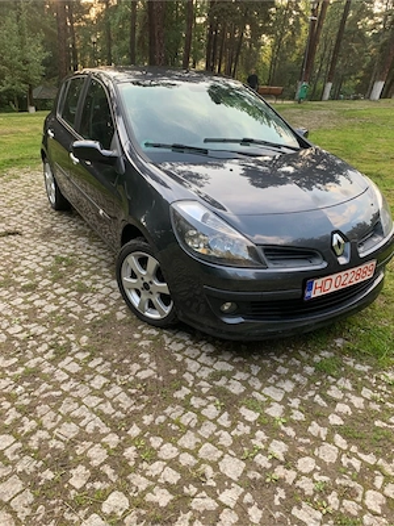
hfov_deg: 53.1
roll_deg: -2.5
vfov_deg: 67.3
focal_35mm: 26
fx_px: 395
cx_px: 197
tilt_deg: -26.0
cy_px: 263
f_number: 1.8
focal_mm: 4.25
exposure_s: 1/121
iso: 64
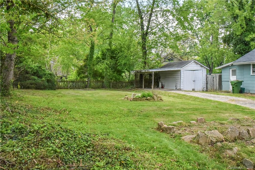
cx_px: 128
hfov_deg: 54.4
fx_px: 248
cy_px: 85
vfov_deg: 37.9
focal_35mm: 35
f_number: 16
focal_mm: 35
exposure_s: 1/250
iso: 4000
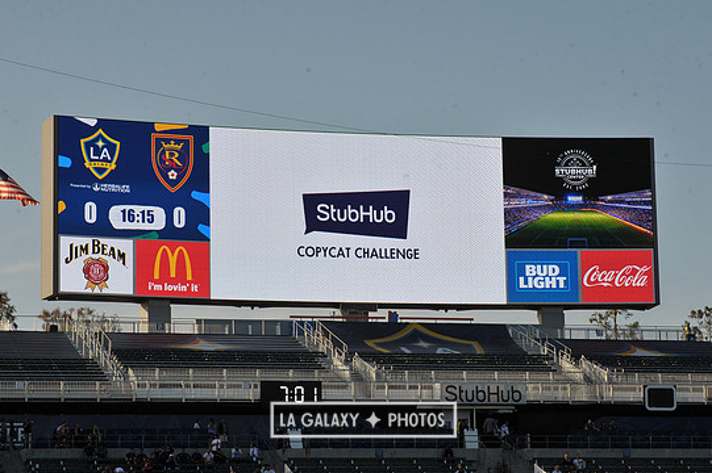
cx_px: 363
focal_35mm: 118
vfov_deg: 11.6
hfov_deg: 17.4
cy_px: 222
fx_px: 2332
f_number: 13
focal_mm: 110
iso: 400
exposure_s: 1/640
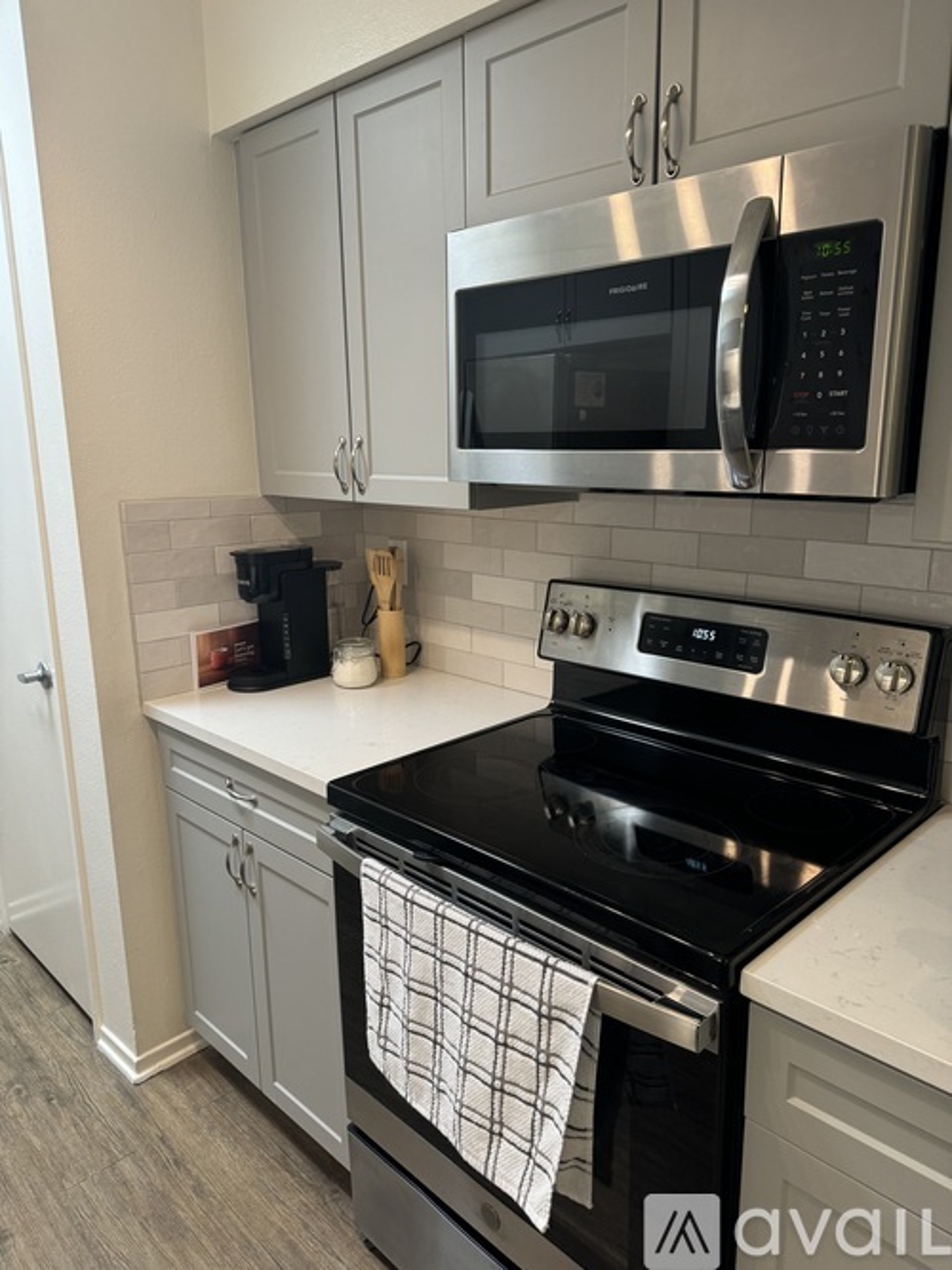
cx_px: 476
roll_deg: +1.2
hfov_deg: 56.8
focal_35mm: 24
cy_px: 635
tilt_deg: -13.8
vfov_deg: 71.6
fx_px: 880
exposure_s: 1/120
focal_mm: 6.76
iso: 200
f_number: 1.78
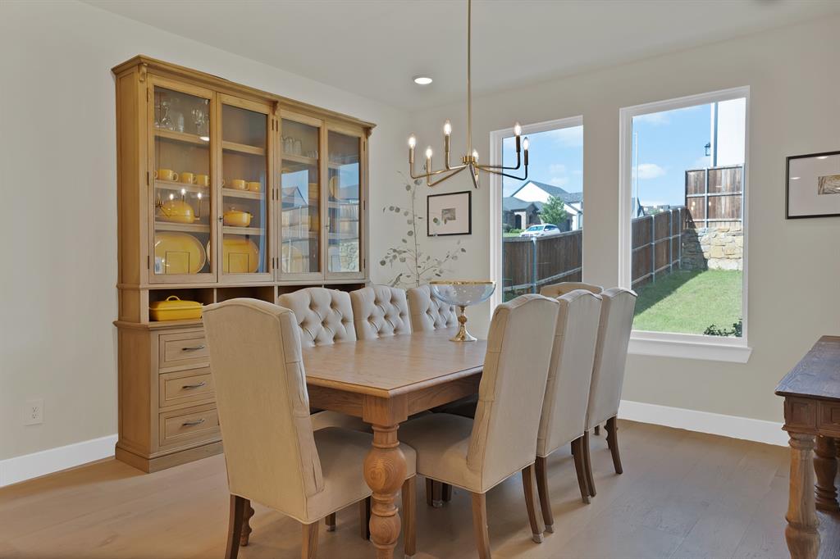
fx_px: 560
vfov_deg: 53.1
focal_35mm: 24
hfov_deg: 73.8
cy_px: 280
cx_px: 420
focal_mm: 24
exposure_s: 1/6
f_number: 9
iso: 800
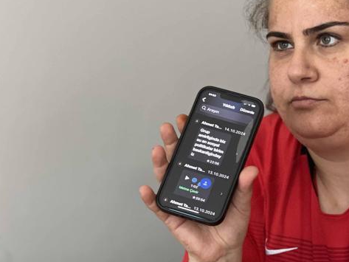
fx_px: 1230
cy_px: 145
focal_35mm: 122
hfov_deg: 16.1
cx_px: 268
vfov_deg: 12.2
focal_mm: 9
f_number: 2.8
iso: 250
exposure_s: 1/74
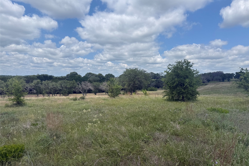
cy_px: 90
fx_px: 173
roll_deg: -0.8
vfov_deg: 51.2
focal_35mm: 25
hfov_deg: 71.5
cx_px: 125
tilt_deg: -4.1
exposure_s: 1/7353
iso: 80
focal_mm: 6.76
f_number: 1.78
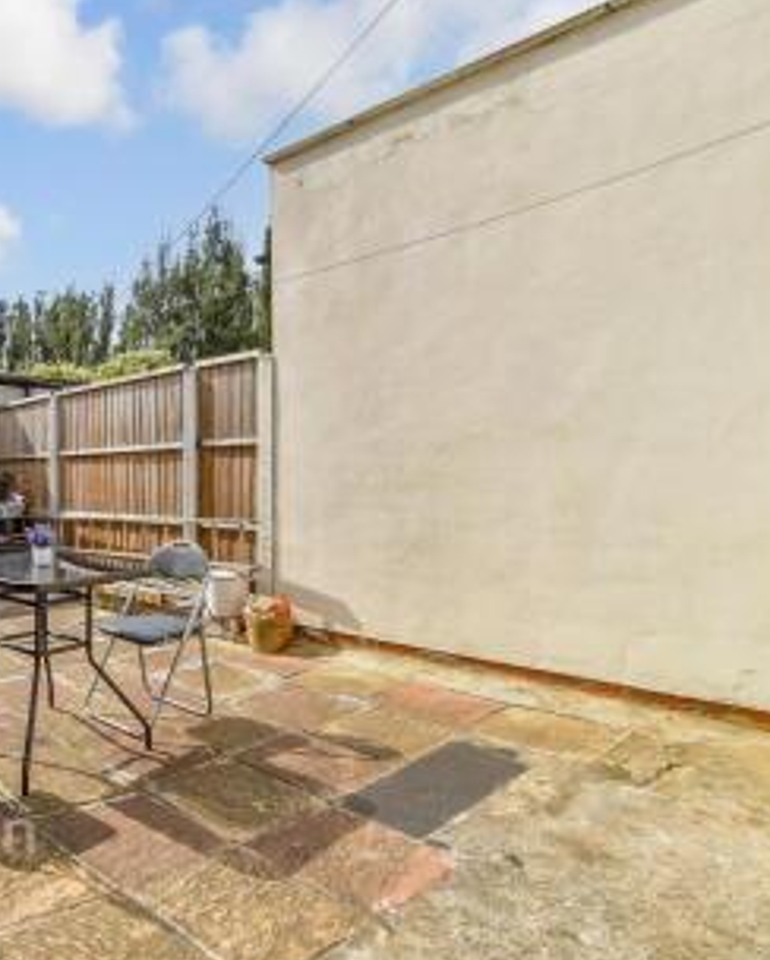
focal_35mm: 22
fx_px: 625
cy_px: 488
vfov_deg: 75.0
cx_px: 44
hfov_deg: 53.3
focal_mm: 10
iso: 160
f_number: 8
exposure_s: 1/320
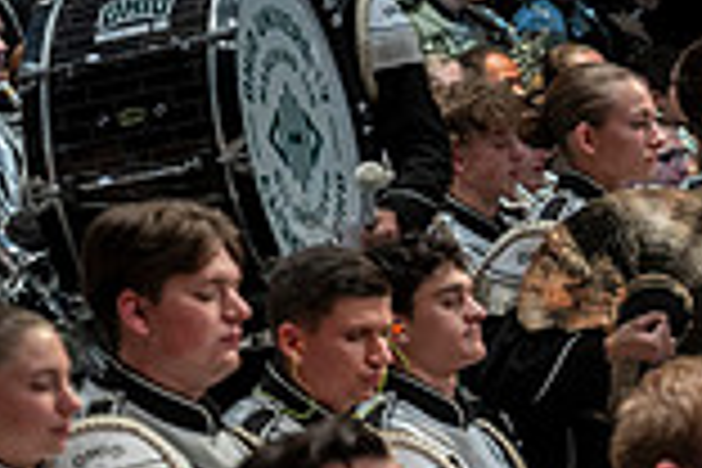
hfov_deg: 7.7
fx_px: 5089
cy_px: 218
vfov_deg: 5.3
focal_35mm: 261
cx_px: 1215
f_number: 2.8
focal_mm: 70
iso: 800
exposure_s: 1/500
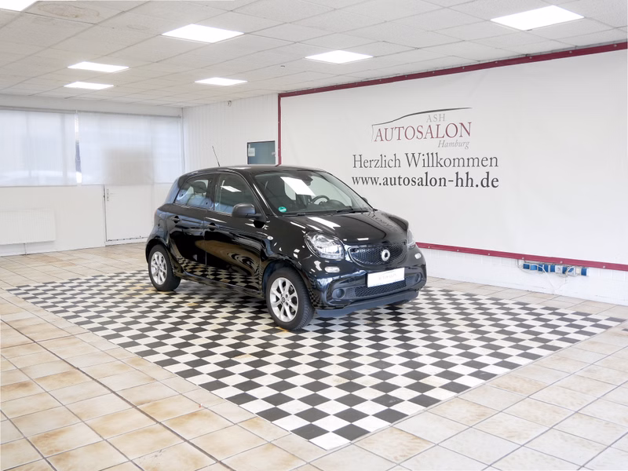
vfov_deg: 41.8
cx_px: 314
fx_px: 617
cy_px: 236
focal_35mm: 34
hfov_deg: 54.0
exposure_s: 1/60
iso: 640
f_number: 3.8
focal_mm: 17
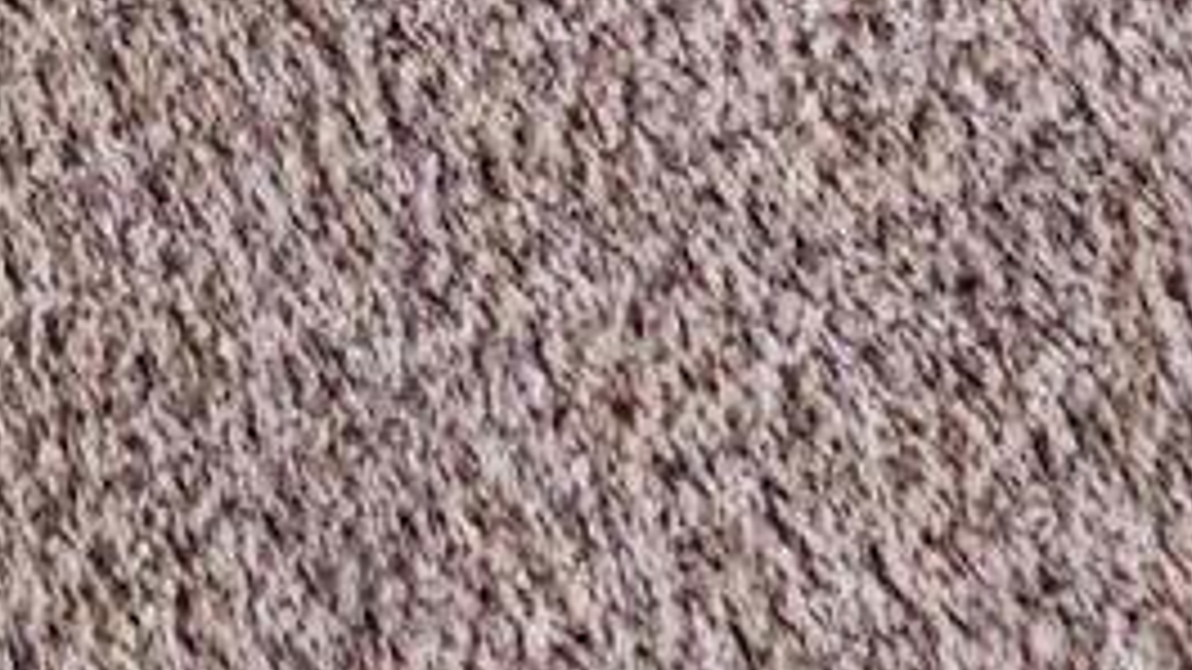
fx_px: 3382
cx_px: -1390
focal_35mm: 107
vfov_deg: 5.0
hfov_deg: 15.0
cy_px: -3512
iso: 400
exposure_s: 1/77.4
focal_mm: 2.2
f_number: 2.2
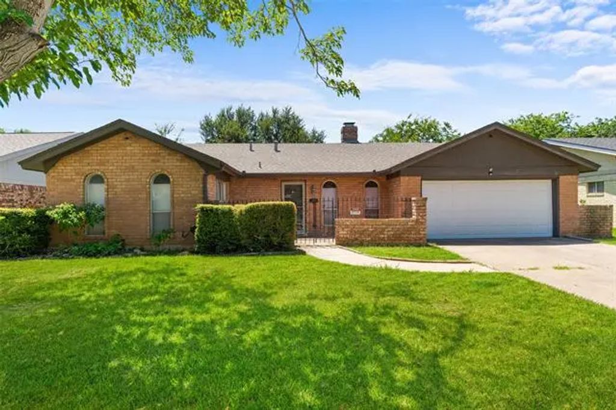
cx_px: 308
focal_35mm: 19
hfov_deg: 86.9
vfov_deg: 64.5
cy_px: 205
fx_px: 325
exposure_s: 1/160
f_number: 9
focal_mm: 19
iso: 640
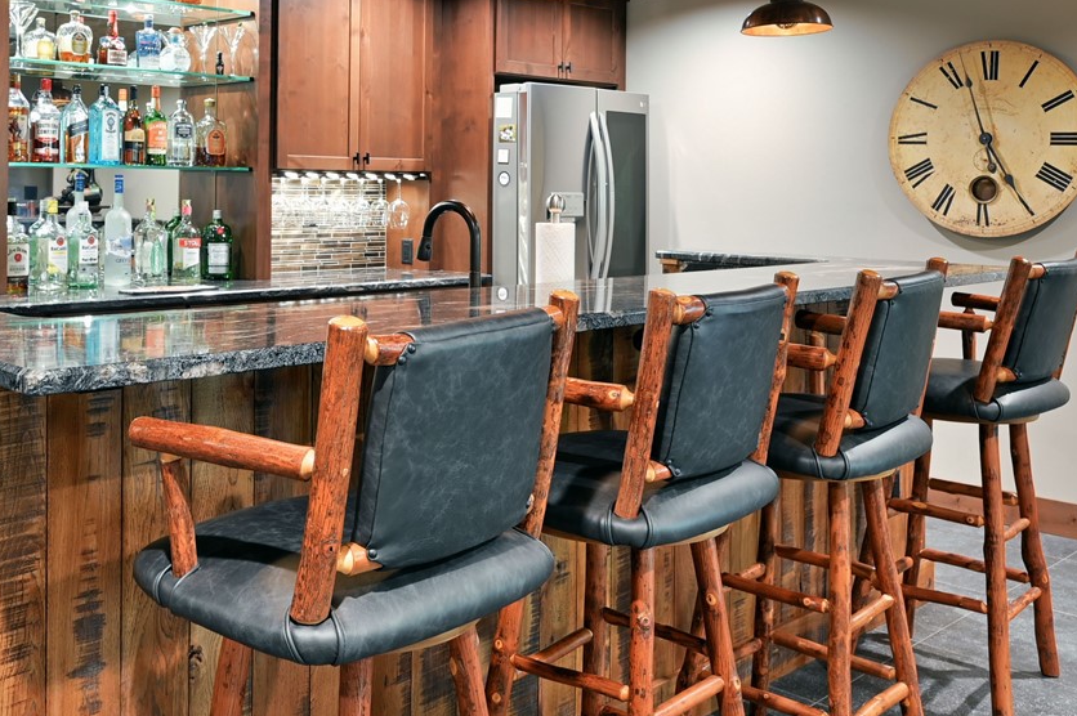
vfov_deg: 33.5
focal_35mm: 39
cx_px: 381
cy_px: 184
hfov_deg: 48.9
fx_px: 1166
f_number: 5.6
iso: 100
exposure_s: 1.3
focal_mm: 15
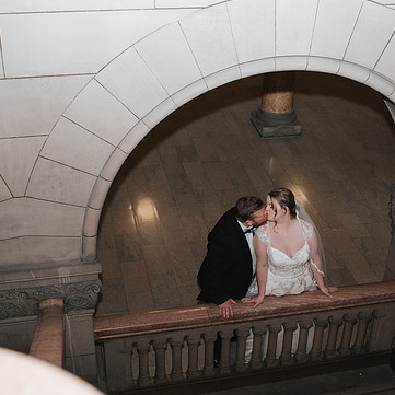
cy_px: 216
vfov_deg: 32.2
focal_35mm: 53
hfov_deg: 32.1
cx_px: 230
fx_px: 684
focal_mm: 35
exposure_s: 1/200
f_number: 3.5
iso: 1000
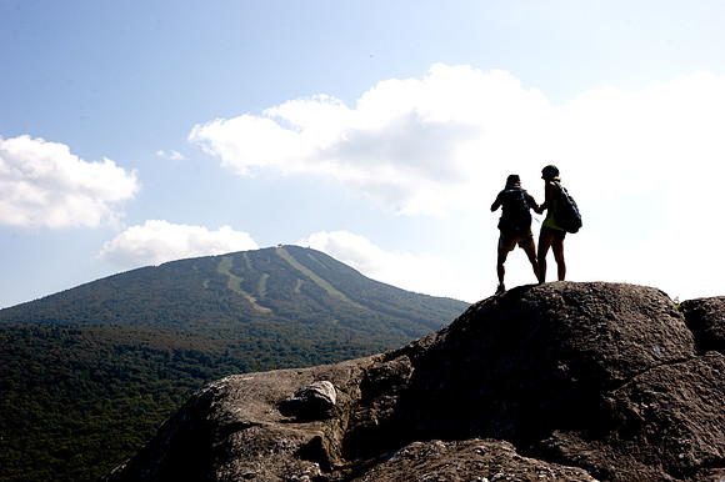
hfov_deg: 39.6
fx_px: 1006
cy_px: 241
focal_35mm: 50
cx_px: 362
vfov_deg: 27.0
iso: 400
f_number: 9
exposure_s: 1/800
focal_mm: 50
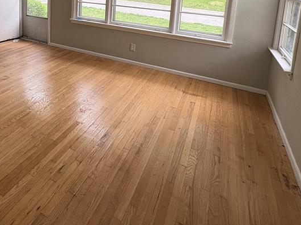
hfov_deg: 62.7
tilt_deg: -7.1
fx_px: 235
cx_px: 87
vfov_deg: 45.2
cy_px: 11
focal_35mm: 27
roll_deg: -1.5
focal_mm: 2.22
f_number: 2.2
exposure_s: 1/99
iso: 50
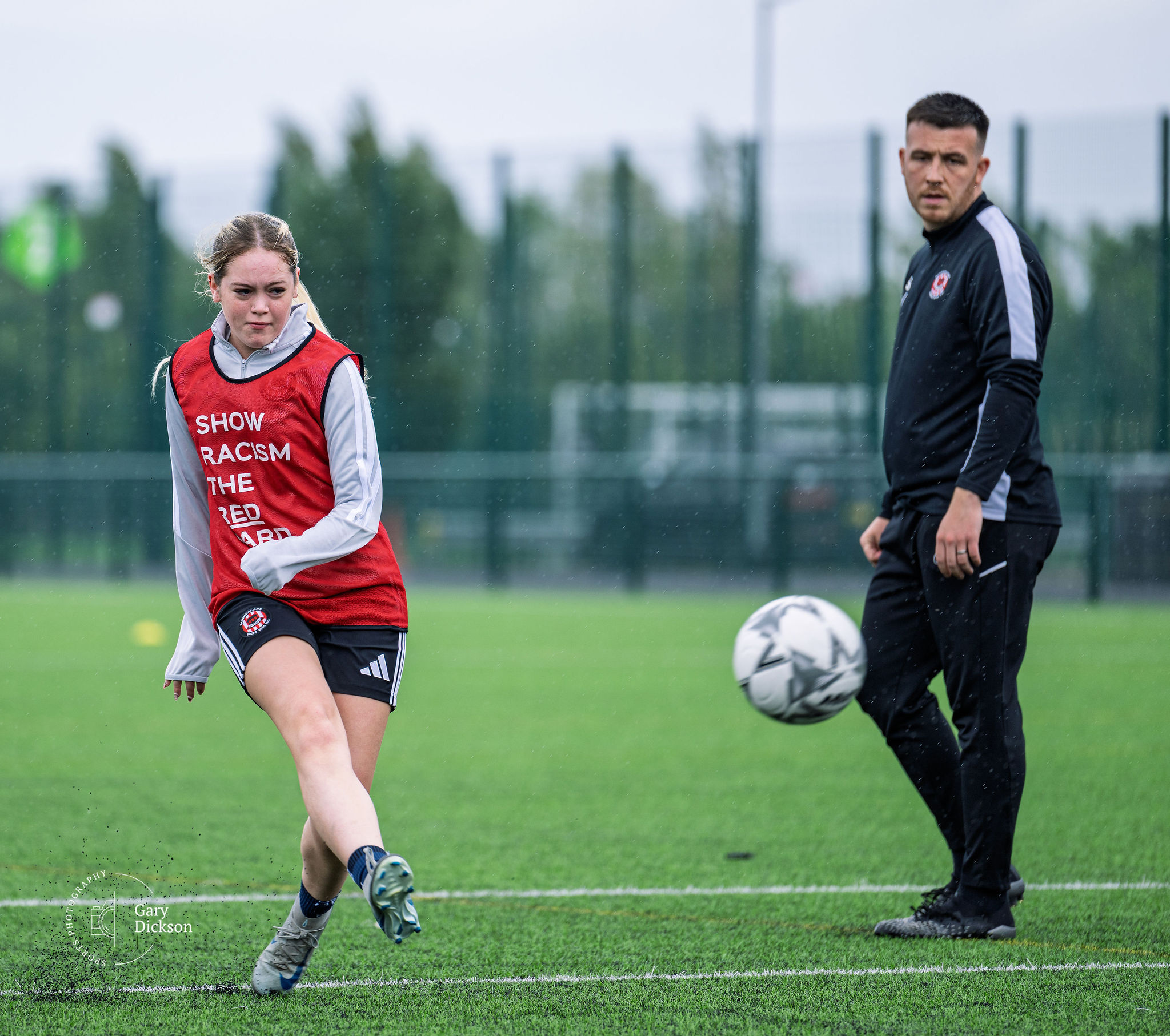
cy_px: 454
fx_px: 9938
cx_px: 283
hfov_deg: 6.7
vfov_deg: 6.0
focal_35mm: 275
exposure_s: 1/1000
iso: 140
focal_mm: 200
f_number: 2.8
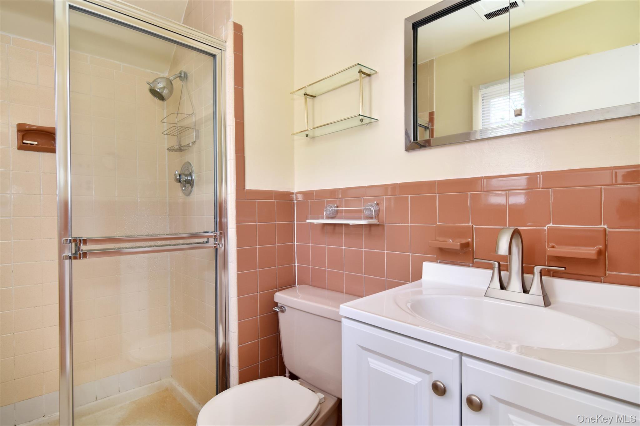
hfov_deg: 95.0
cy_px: 213
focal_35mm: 16
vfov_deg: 72.0
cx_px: 320
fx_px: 293
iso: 640
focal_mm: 11
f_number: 10
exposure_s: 1/60
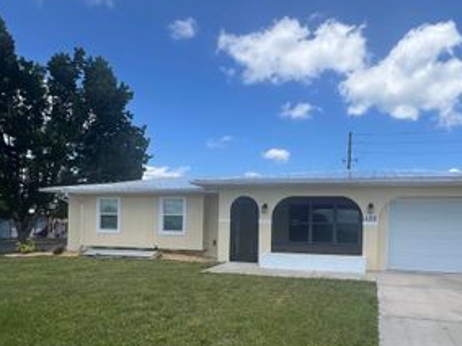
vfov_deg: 57.5
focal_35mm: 23
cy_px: 231
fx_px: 307
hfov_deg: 72.4
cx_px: 295
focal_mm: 1.57
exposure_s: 1/1393
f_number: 1.8
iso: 32
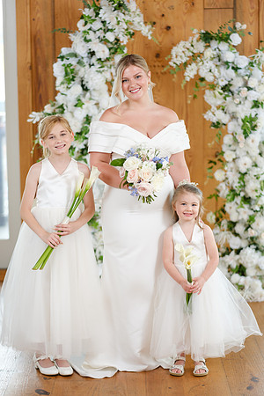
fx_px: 924
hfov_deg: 16.3
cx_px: 132
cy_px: 198
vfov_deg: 24.2
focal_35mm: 84
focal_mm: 56
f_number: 1.4
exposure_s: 1/250
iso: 125
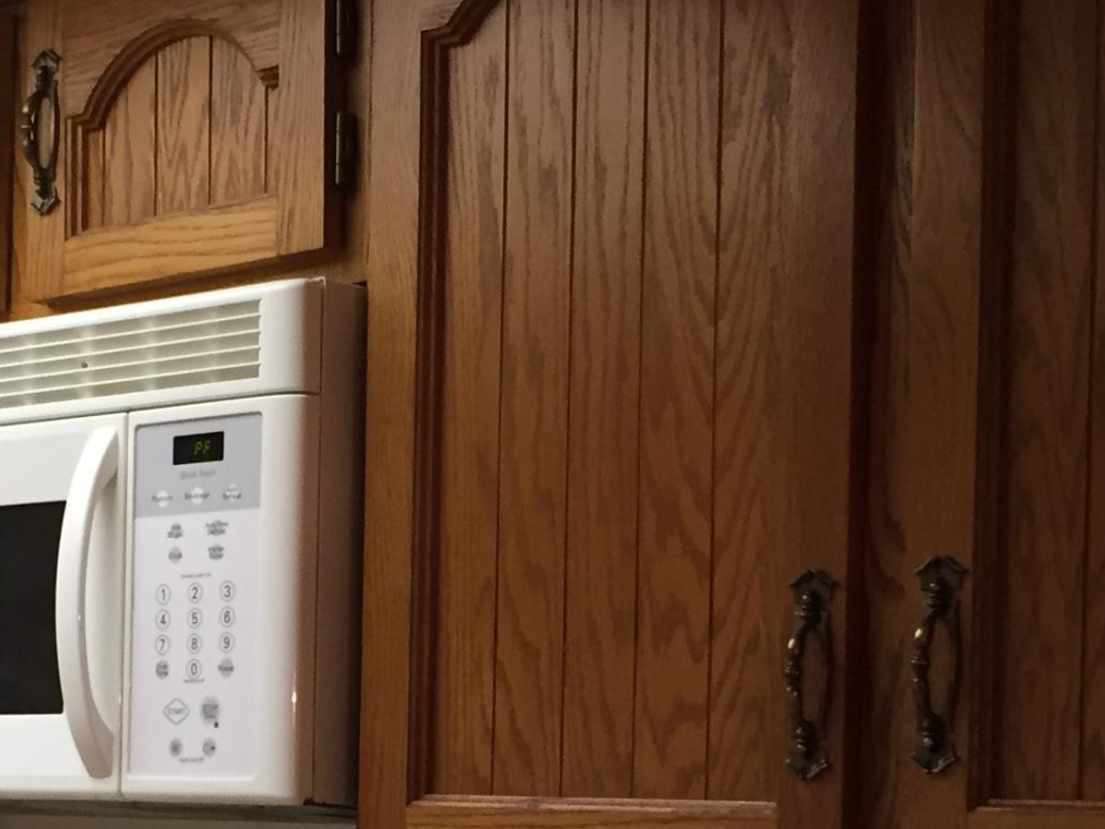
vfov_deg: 17.3
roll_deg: -2.1
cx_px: 227
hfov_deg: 23.0
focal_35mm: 84
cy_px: 781
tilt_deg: +0.0
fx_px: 2681
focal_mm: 4.15
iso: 80
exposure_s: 1/30
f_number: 2.2
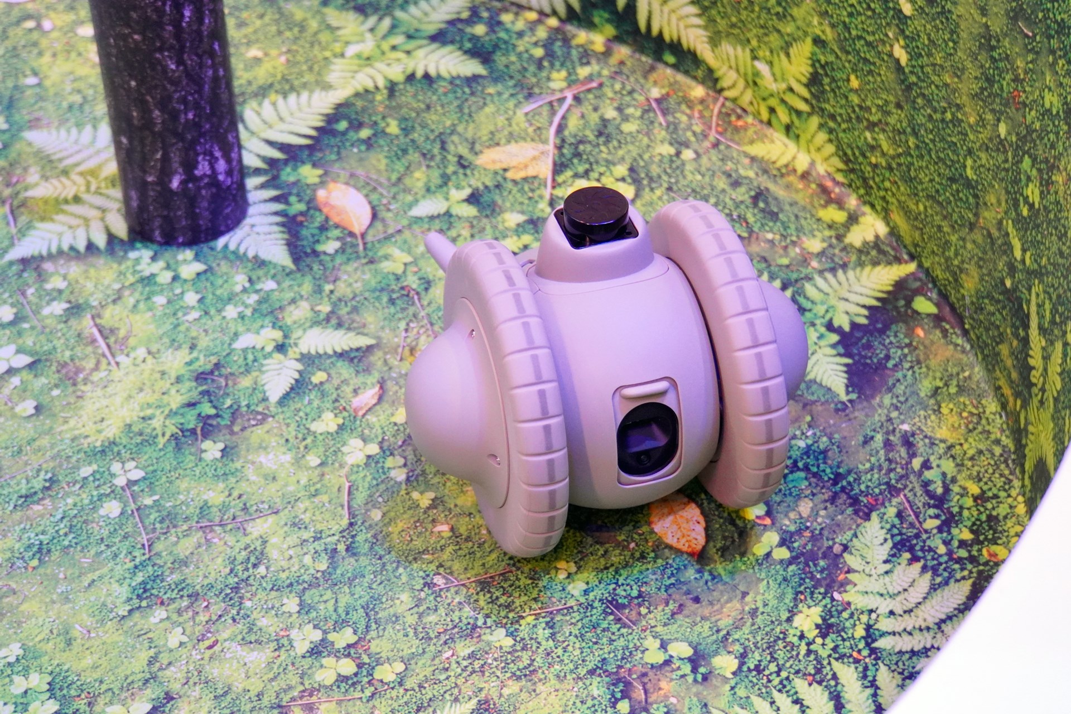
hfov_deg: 29.2
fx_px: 2053
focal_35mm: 69
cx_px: 536
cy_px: 357
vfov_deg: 19.7
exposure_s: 1/100
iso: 2000
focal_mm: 46
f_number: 5
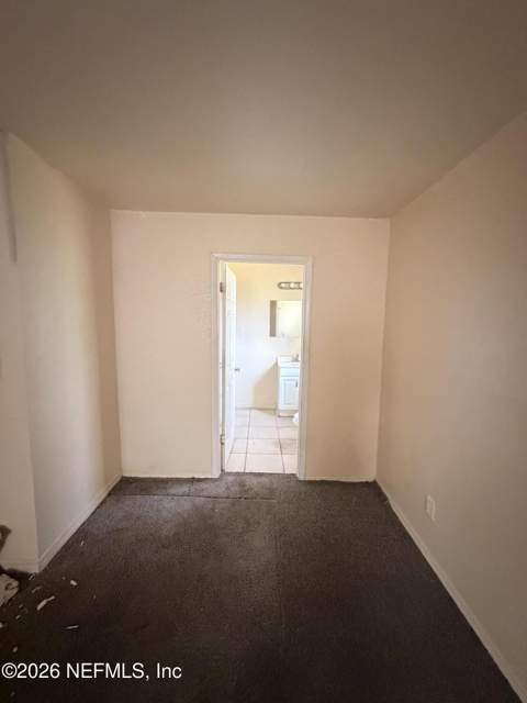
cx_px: 264
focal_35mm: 14
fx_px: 284
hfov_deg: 85.7
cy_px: 352
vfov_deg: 102.1
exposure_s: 1/60
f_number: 2.2
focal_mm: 2.22
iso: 1250
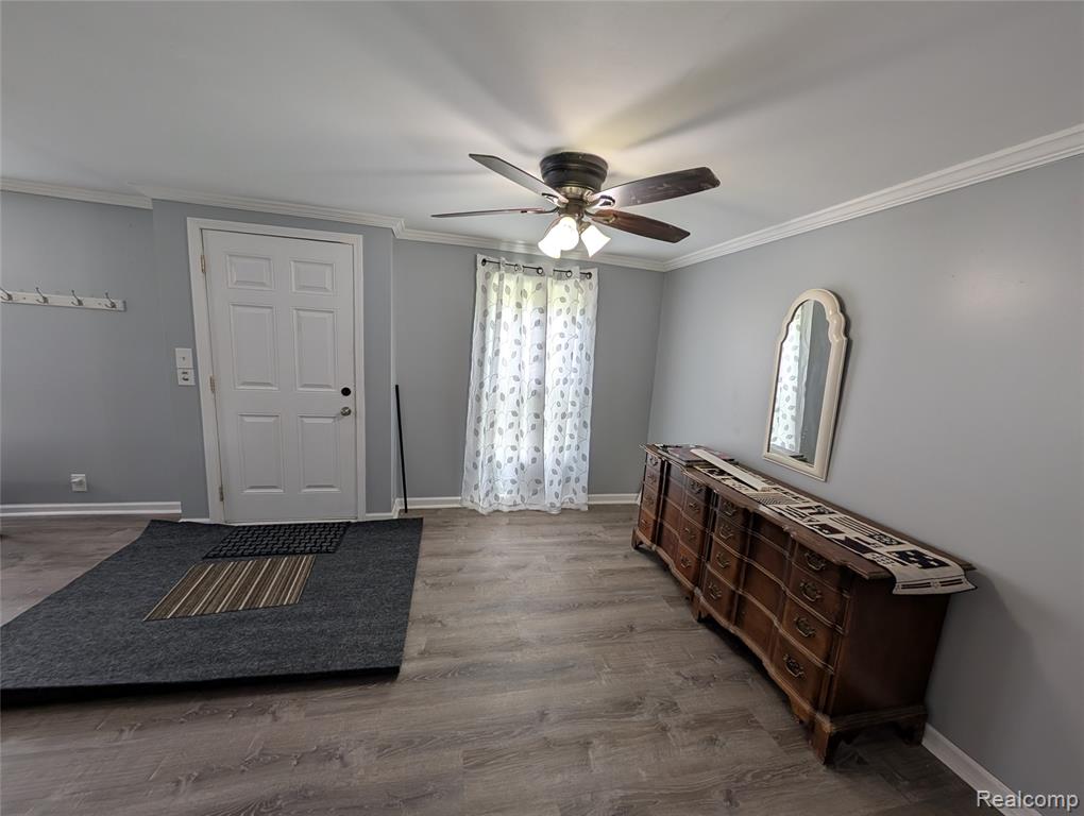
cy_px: 408
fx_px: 376
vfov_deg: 94.6
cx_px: 542
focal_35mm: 12
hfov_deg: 110.5
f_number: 1.7
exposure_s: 1/81.2
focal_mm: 2.02
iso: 71
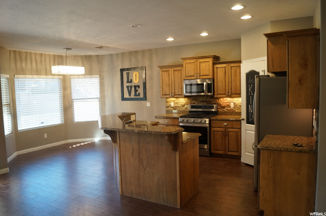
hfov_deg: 67.4
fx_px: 244
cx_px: 163
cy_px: 108
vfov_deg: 47.8
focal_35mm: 27
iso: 640
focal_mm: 18
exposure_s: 1/60
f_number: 4
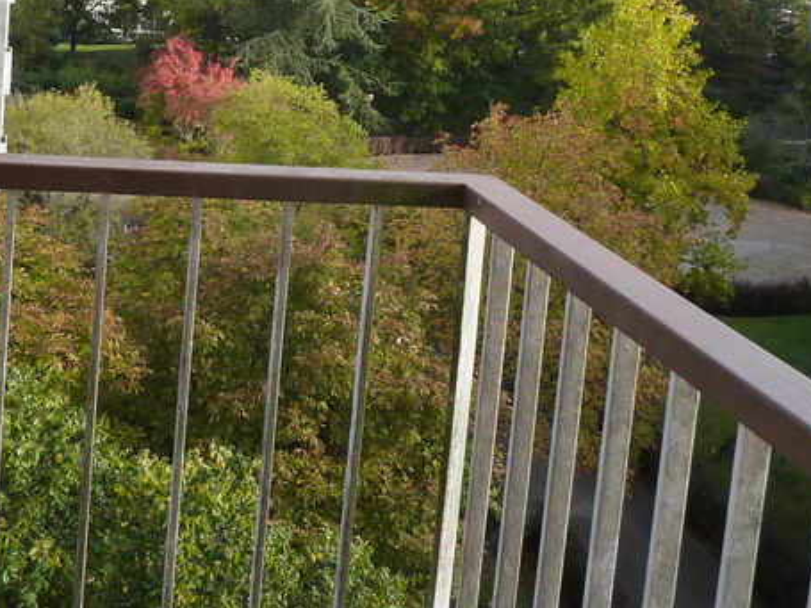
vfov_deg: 25.8
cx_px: 214
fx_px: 1288
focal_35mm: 55
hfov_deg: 34.3
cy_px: 80
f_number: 4
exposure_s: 1/200
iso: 125
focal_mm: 4.1
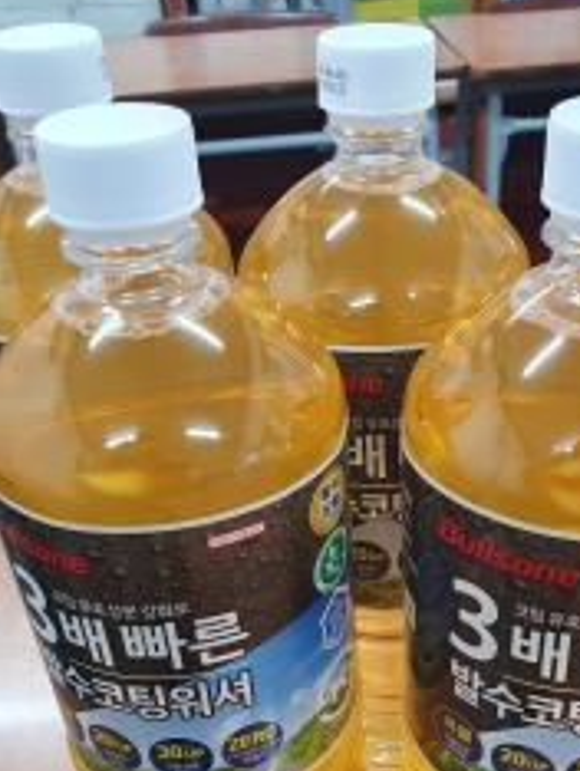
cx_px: 389
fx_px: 892
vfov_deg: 45.7
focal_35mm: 40
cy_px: 544
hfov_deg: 35.6
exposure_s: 1/60
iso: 250
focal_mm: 4.32
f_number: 2.4
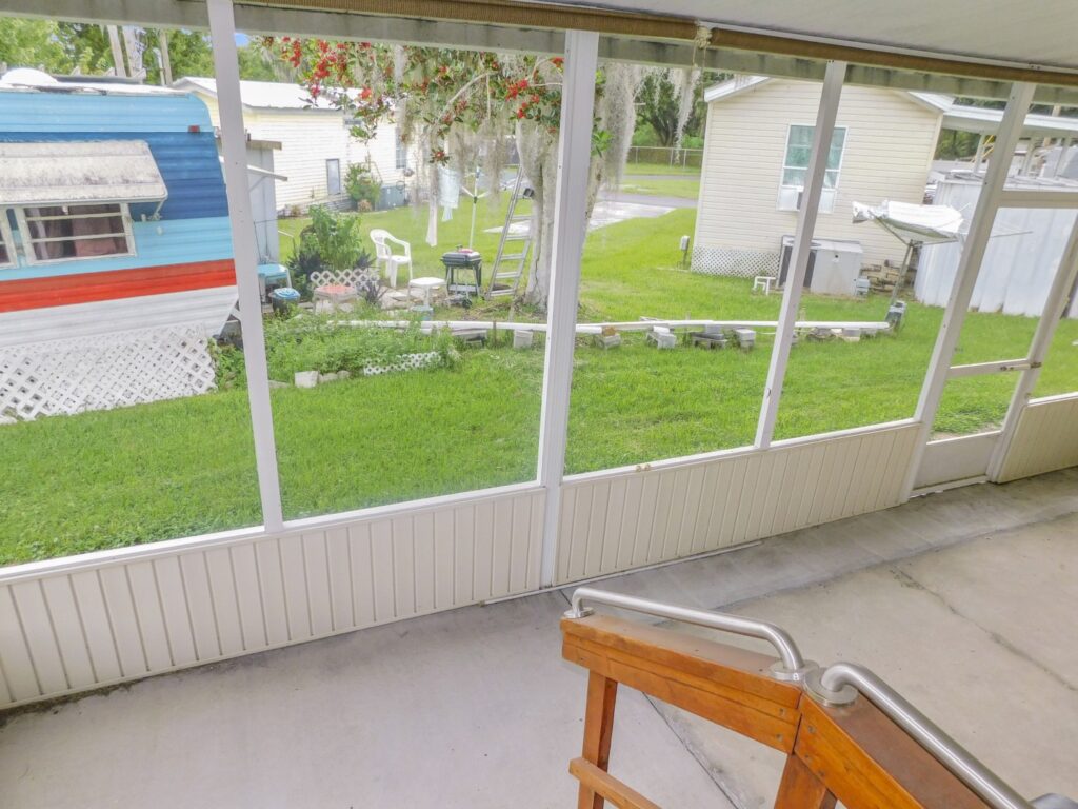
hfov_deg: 73.9
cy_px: 404
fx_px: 716
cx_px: 539
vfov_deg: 58.9
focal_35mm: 23
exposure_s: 1/50
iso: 125
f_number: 3
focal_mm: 4
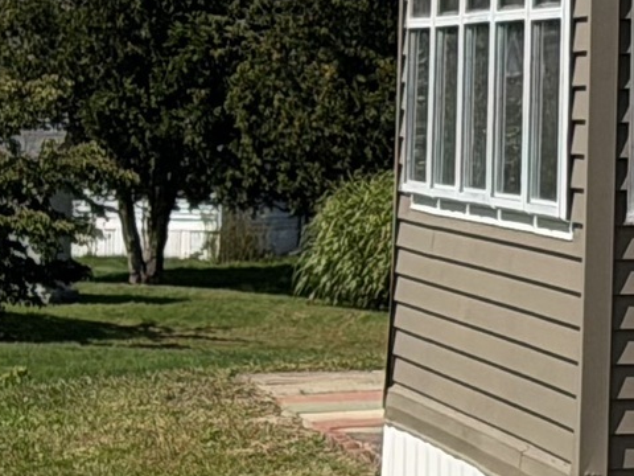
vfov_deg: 4.8
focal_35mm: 307
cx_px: 1882
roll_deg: -1.4
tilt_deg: +0.2
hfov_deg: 6.0
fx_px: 5623
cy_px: 36
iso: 64
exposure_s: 1/7143
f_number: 1.78
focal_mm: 6.76
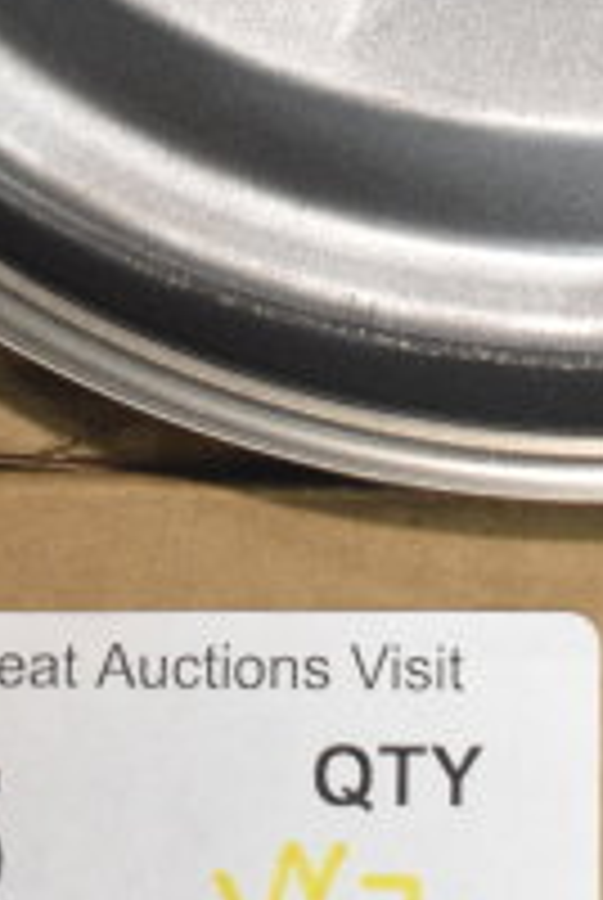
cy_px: -493
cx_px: 562
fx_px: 5315
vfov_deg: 9.4
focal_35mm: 212
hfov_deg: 6.5
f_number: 4.2
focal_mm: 31
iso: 400
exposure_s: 1/50
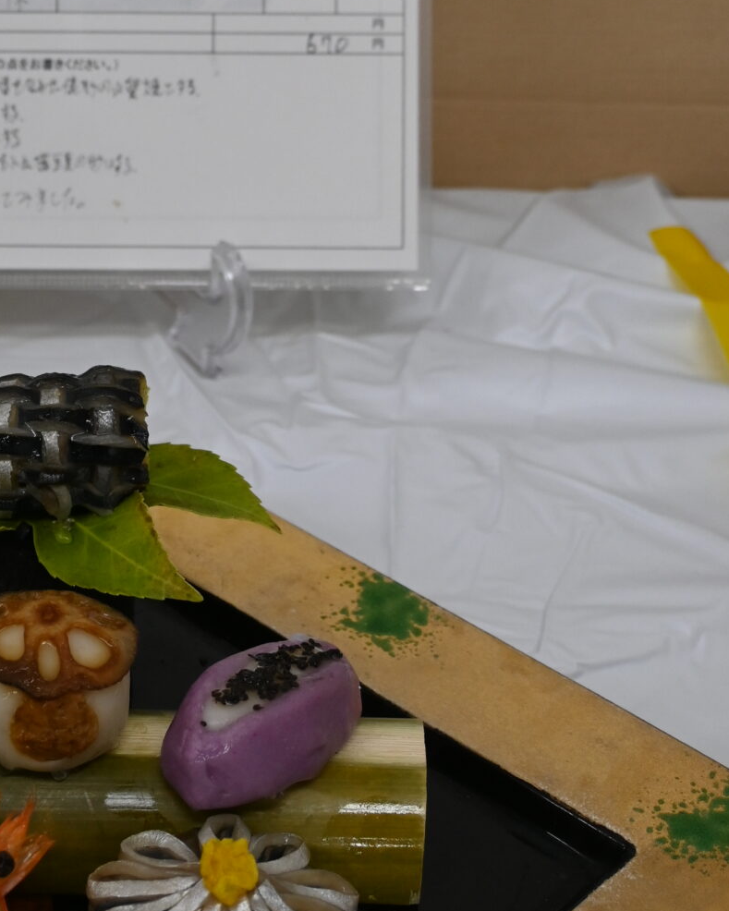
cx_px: 0
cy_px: 282
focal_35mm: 79
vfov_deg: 24.1
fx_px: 2120
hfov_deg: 19.0
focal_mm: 21.5
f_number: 4
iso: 400
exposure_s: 1/160
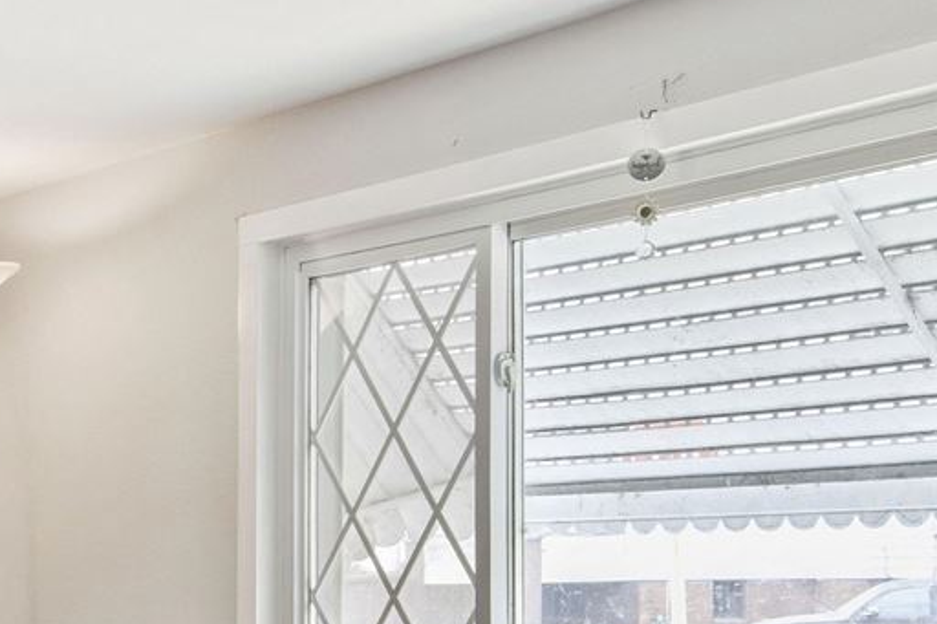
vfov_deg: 15.8
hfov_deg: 19.9
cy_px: 673
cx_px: -586
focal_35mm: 84
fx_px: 2186
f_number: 8
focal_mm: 14
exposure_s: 1/1.67
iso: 640
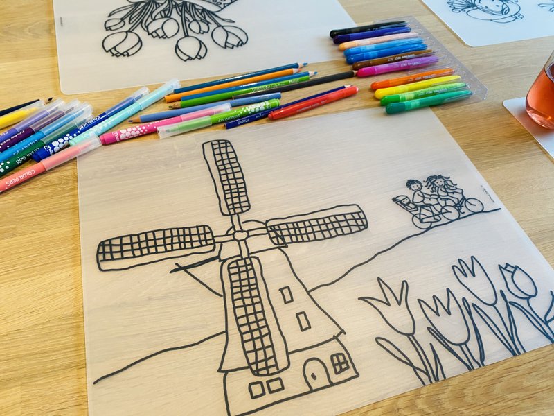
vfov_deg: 53.1
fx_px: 416
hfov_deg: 67.3
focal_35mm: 26
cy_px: 208
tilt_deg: -52.9
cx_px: 277
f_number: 1.8
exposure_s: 1/50
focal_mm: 4.25
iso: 100
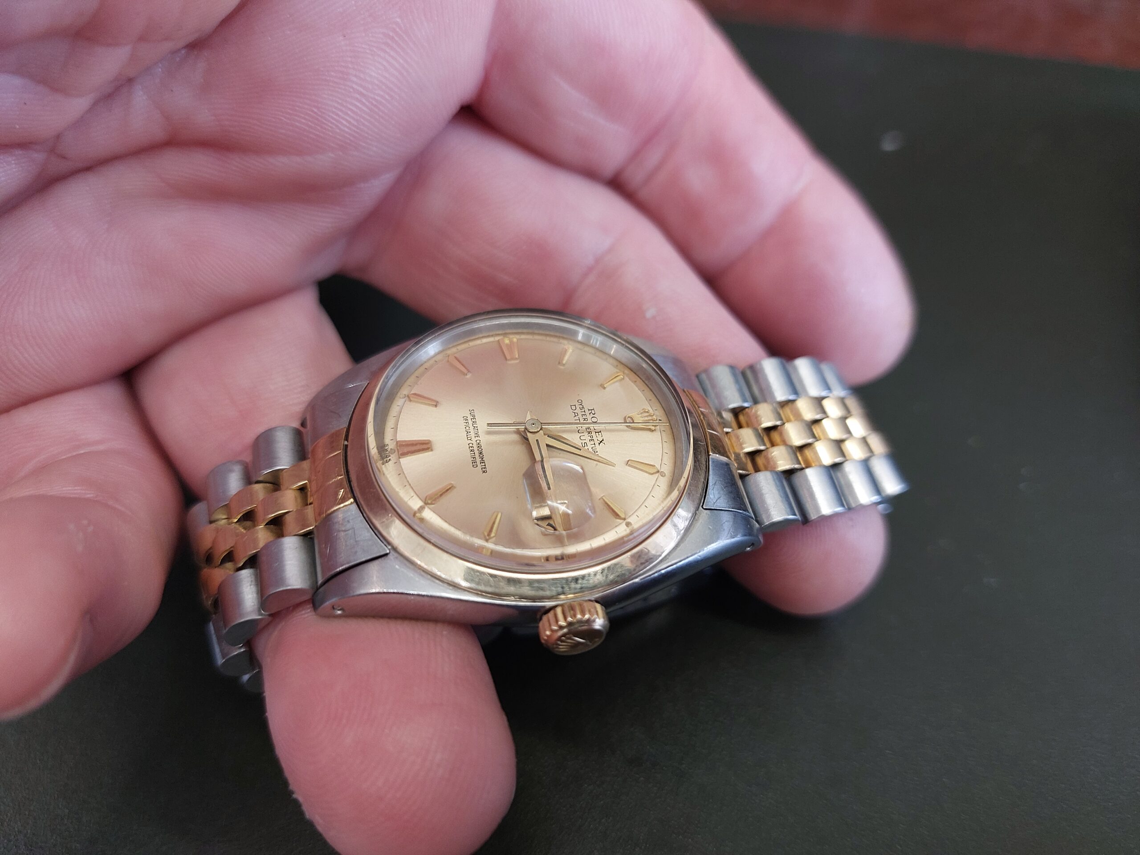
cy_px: 428
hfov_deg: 69.4
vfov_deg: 54.9
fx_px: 823
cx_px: 570
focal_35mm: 25
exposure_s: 1/50
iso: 160
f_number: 1.8
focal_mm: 5.23
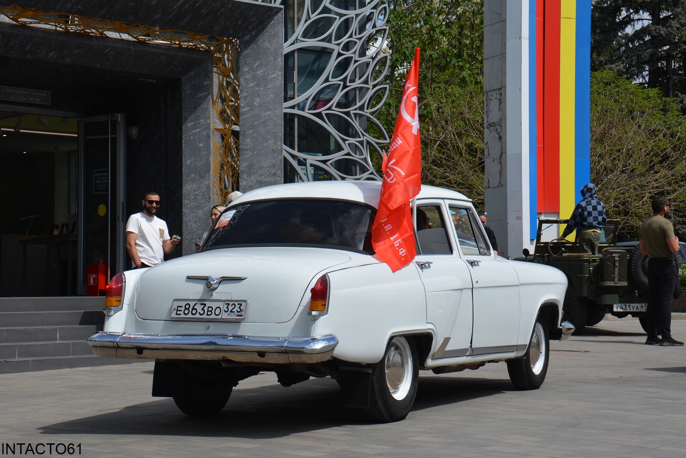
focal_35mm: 66
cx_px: 343
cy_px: 229
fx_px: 1258
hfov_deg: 30.5
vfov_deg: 20.6
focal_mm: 44
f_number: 9
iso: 100
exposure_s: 1/320
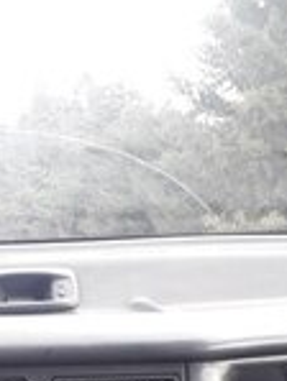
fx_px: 993
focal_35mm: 90
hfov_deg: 16.3
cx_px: 64
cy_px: 540
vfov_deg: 19.5
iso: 50
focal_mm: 3.6
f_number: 1.9
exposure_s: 1/100
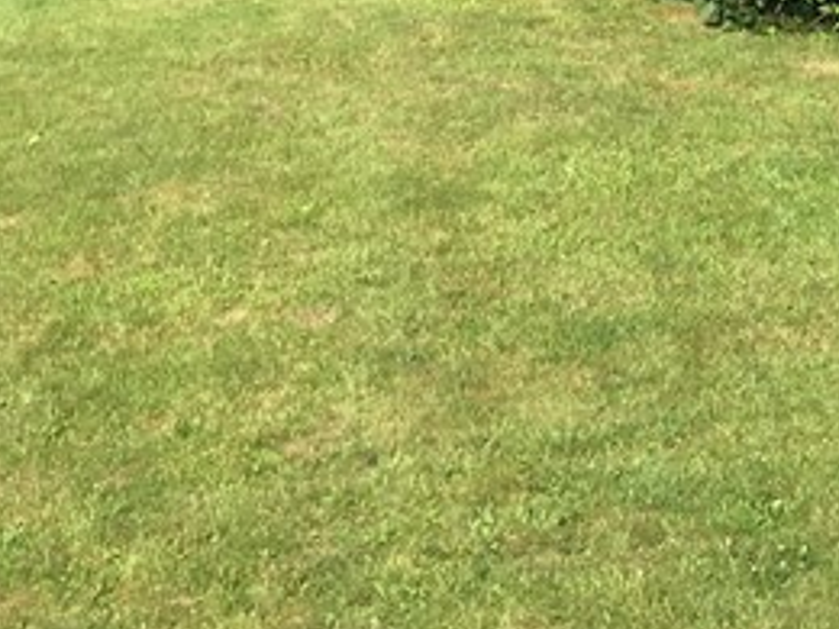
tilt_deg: -3.9
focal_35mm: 114
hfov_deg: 16.4
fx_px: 2763
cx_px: 1058
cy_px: -477
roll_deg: -2.4
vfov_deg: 12.0
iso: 25
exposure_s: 1/761
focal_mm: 4.15
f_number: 2.2
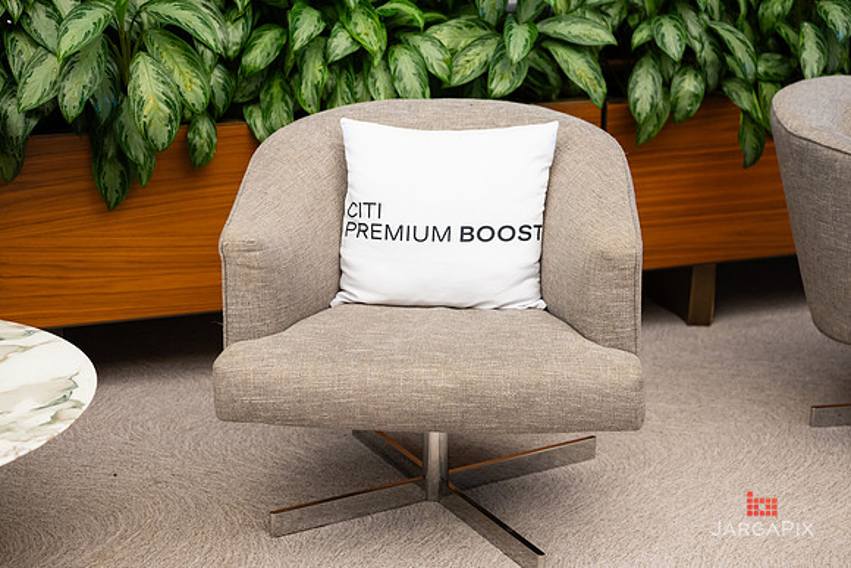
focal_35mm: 62
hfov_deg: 32.4
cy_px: 290
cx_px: 436
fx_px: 1463
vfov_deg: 22.0
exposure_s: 1/320
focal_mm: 60
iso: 1600
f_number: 3.2
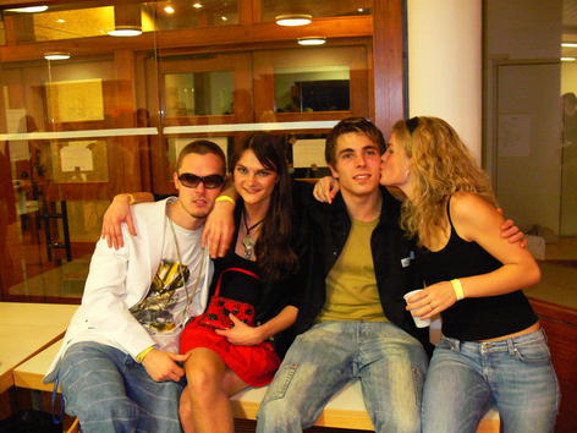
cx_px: 288
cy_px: 216
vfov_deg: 40.7
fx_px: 583
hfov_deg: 52.6
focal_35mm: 35
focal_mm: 7.4
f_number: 2.8
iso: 400
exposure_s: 1/10
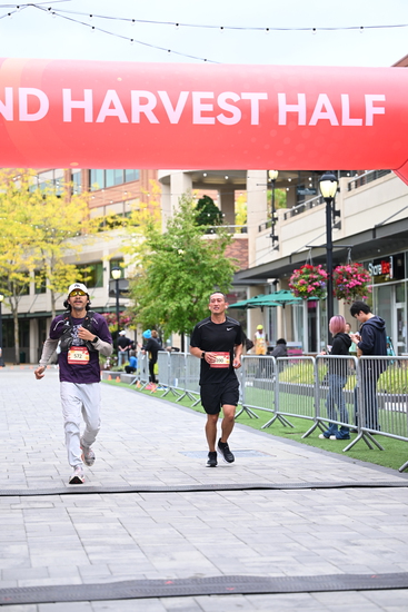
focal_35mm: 70
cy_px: 306
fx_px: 1189
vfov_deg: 28.8
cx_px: 204
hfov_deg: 19.5
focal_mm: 70
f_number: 2.8
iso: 640
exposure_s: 1/1600
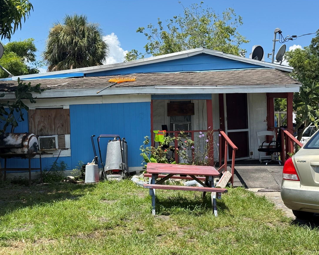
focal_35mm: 51
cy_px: 128
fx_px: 481
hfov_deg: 36.7
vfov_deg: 29.7
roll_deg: +0.0
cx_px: 157
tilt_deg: +1.5
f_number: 1.78
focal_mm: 6.76
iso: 64
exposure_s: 1/2762
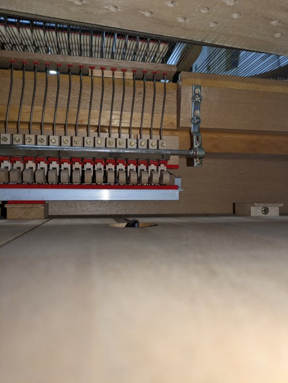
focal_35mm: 25
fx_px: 277
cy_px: 192
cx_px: 144
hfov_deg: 54.9
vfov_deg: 69.4
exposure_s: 1/120
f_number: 1.89
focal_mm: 5.43
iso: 123
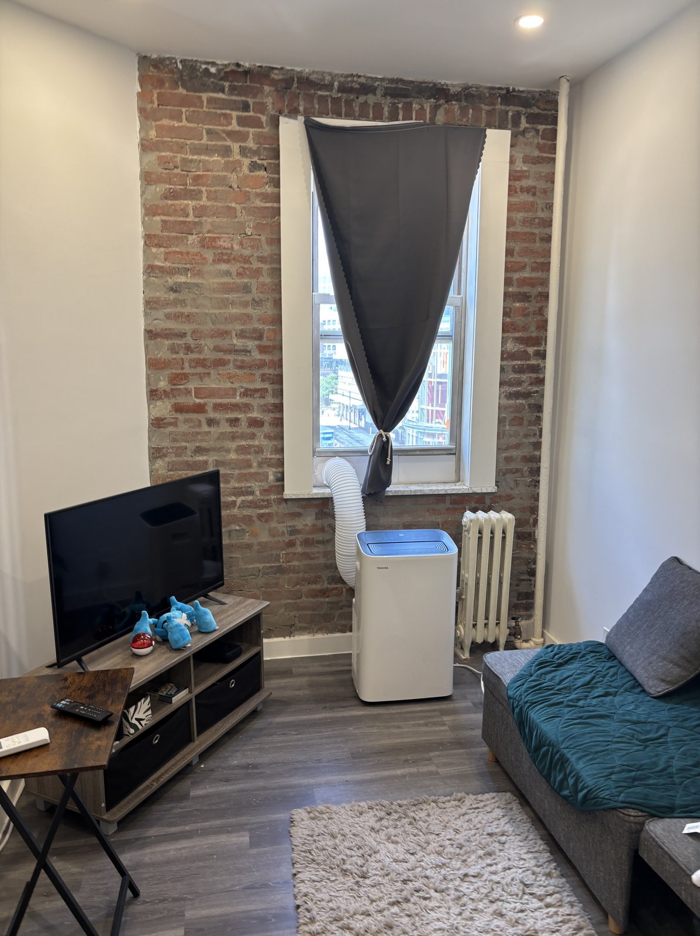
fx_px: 702
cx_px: 350
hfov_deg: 53.0
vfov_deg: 67.4
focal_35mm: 26
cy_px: 468
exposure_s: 1/60
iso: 64
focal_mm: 5.96
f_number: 1.6
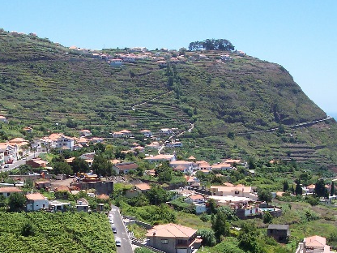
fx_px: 711
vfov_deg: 20.1
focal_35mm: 73
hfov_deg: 26.4
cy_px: 177
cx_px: 95
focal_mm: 8
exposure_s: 1/500
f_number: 4.8
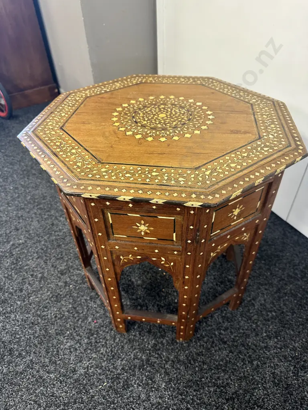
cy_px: 205
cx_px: 154
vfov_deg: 71.6
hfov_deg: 56.8
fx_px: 285
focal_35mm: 24
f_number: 1.78
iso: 250
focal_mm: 6.86
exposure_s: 1/50
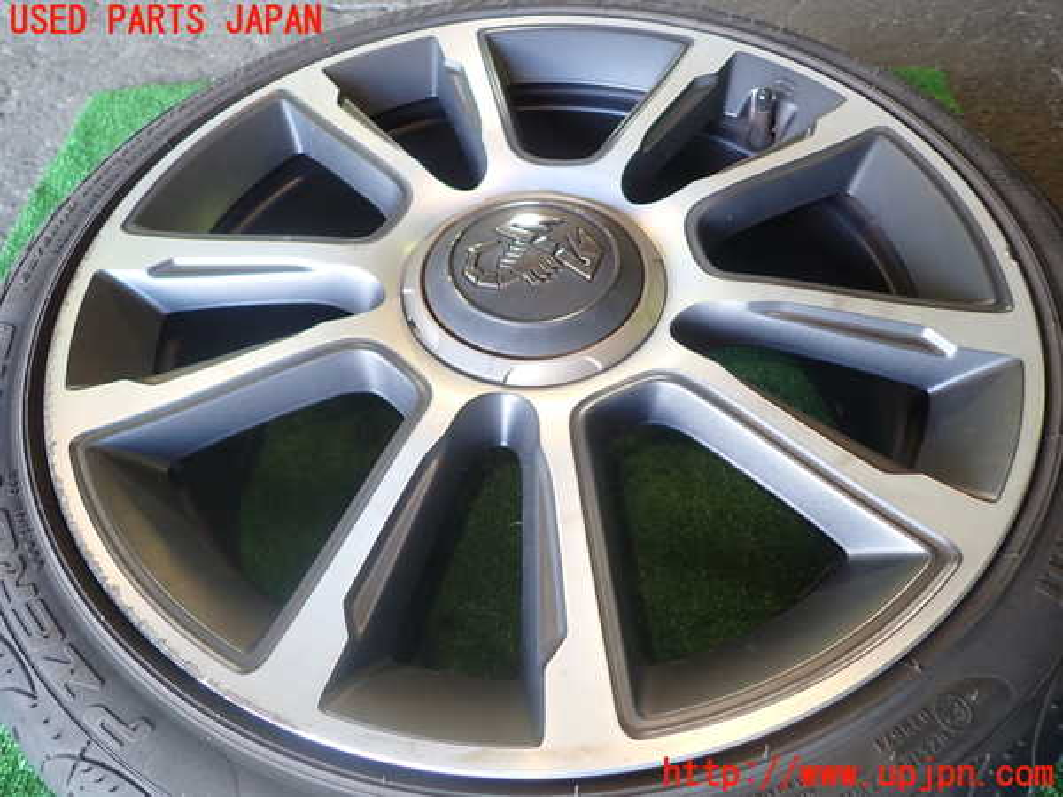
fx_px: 768
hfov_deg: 69.4
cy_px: 398
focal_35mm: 25
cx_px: 532
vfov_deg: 54.9
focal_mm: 4.5
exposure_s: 1/40
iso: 200
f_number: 2
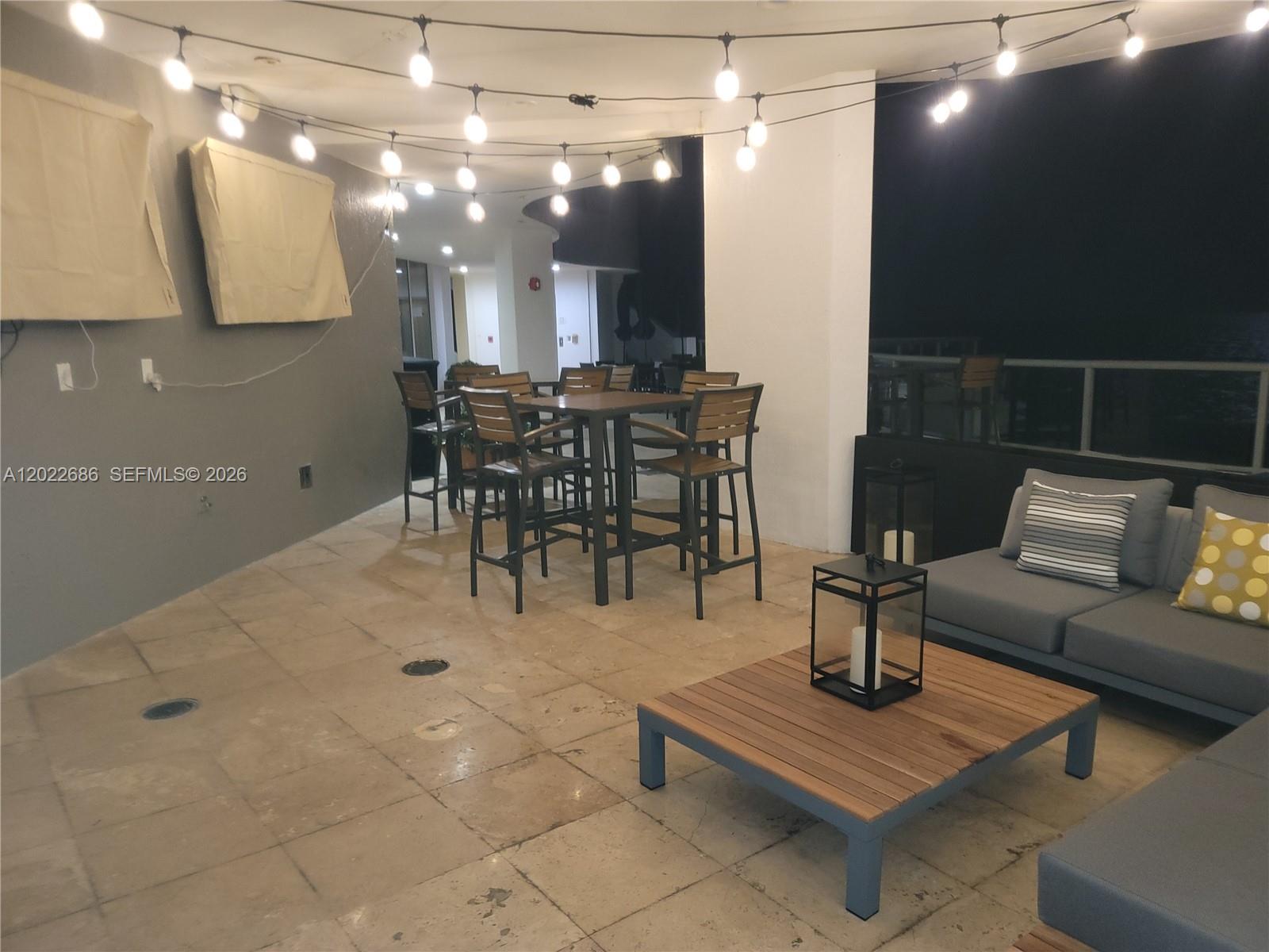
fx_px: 916
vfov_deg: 54.9
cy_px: 476
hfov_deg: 69.4
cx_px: 634
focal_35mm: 25
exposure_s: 1/13
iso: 125
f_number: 1.8
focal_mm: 7
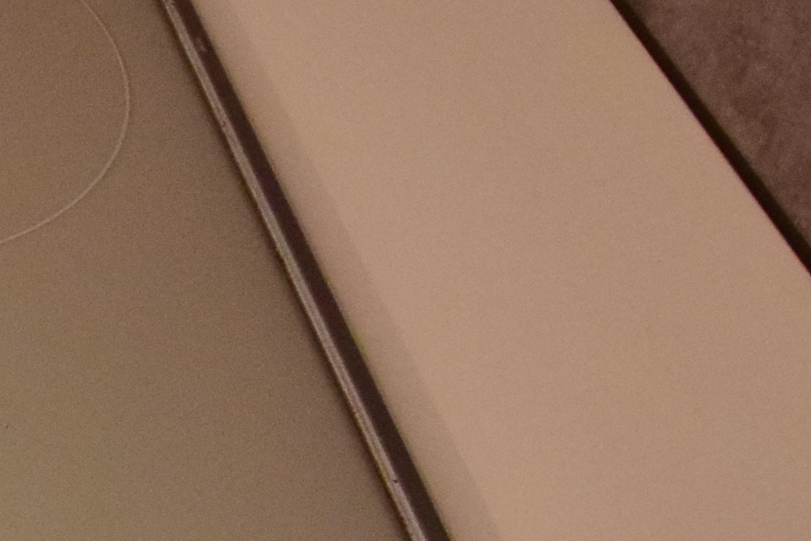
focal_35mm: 84
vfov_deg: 16.2
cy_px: 303
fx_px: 1897
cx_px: -452
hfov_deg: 20.3
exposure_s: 1/45
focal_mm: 11.5
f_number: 5.6
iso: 1600
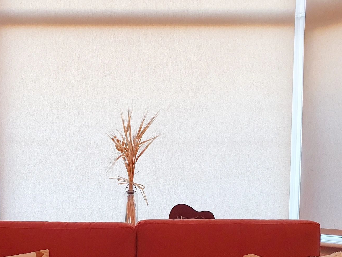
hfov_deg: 37.2
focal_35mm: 51
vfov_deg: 27.6
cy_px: 225
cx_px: 120
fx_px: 504
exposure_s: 1/50
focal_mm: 4.32
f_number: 2.4
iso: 200
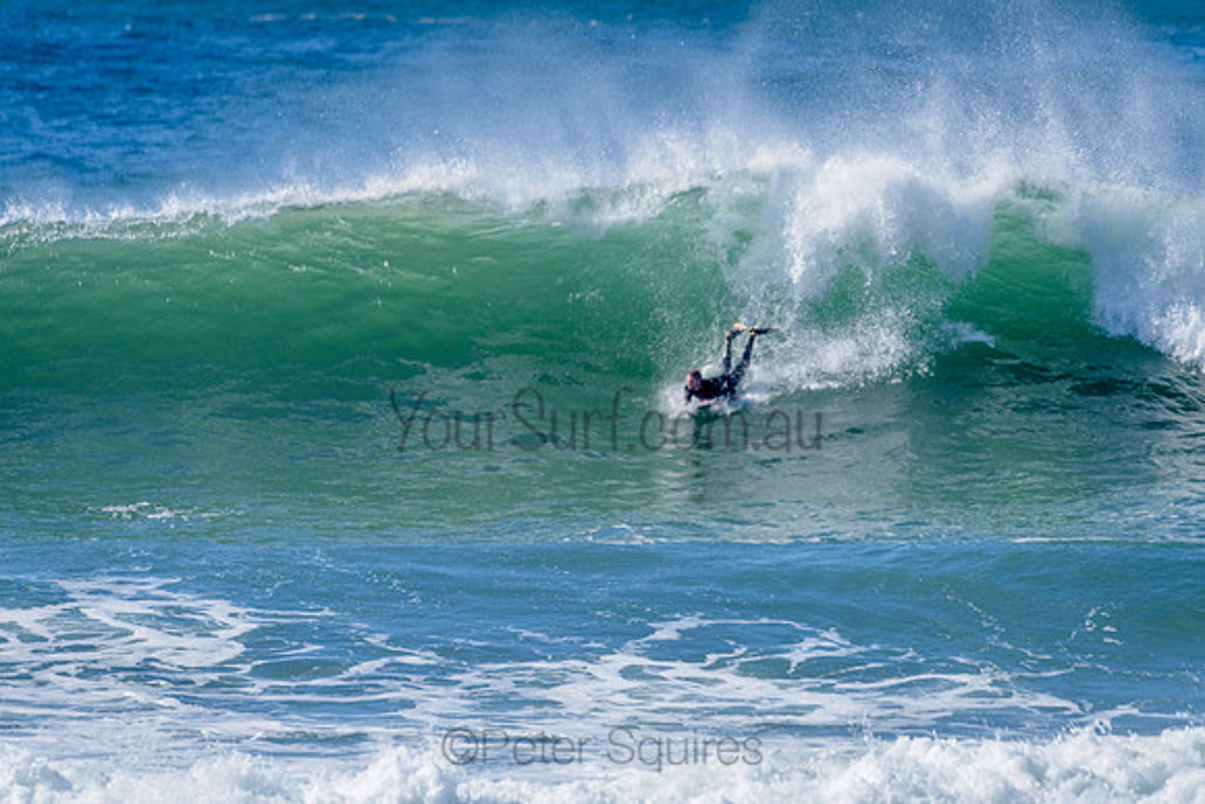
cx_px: 623
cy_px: 372
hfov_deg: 3.3
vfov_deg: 2.2
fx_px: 20606
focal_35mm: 616
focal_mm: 500
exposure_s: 1/2000
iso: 200
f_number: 5.6
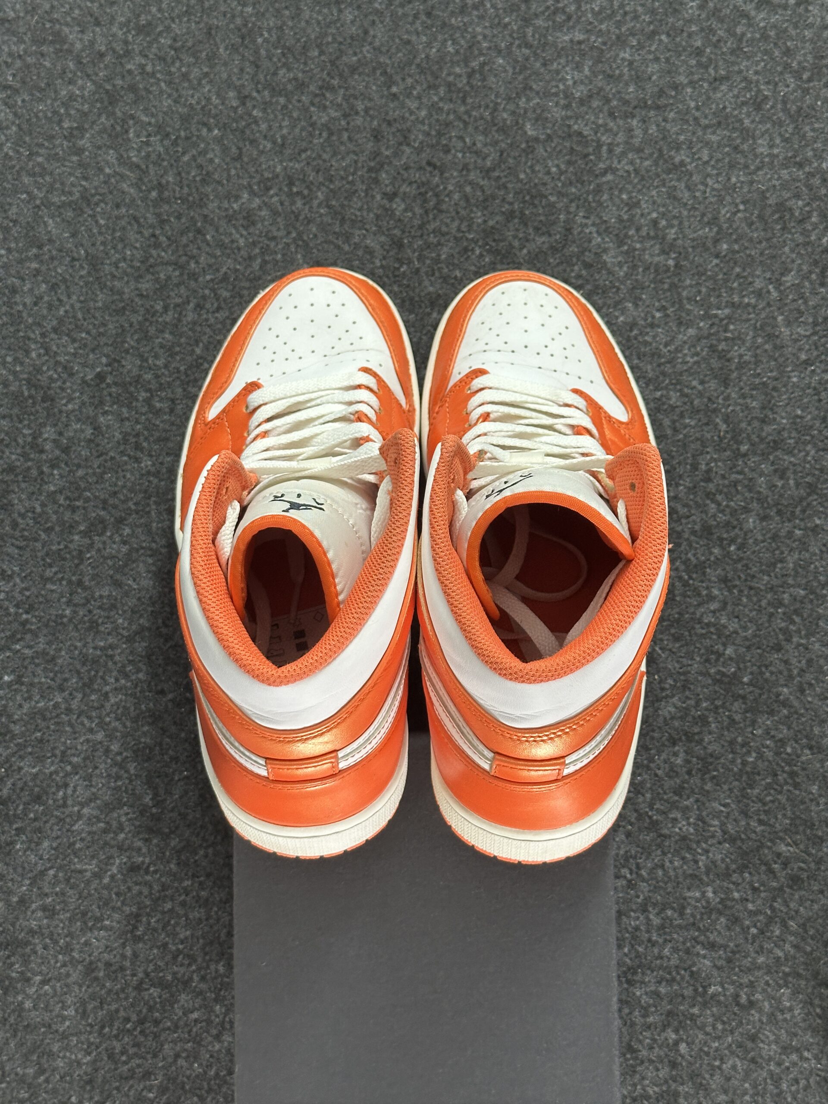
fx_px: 1531
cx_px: 414
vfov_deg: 39.7
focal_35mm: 48
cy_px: 552
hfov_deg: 30.3
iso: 200
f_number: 1.78
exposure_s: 1/33
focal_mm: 6.86
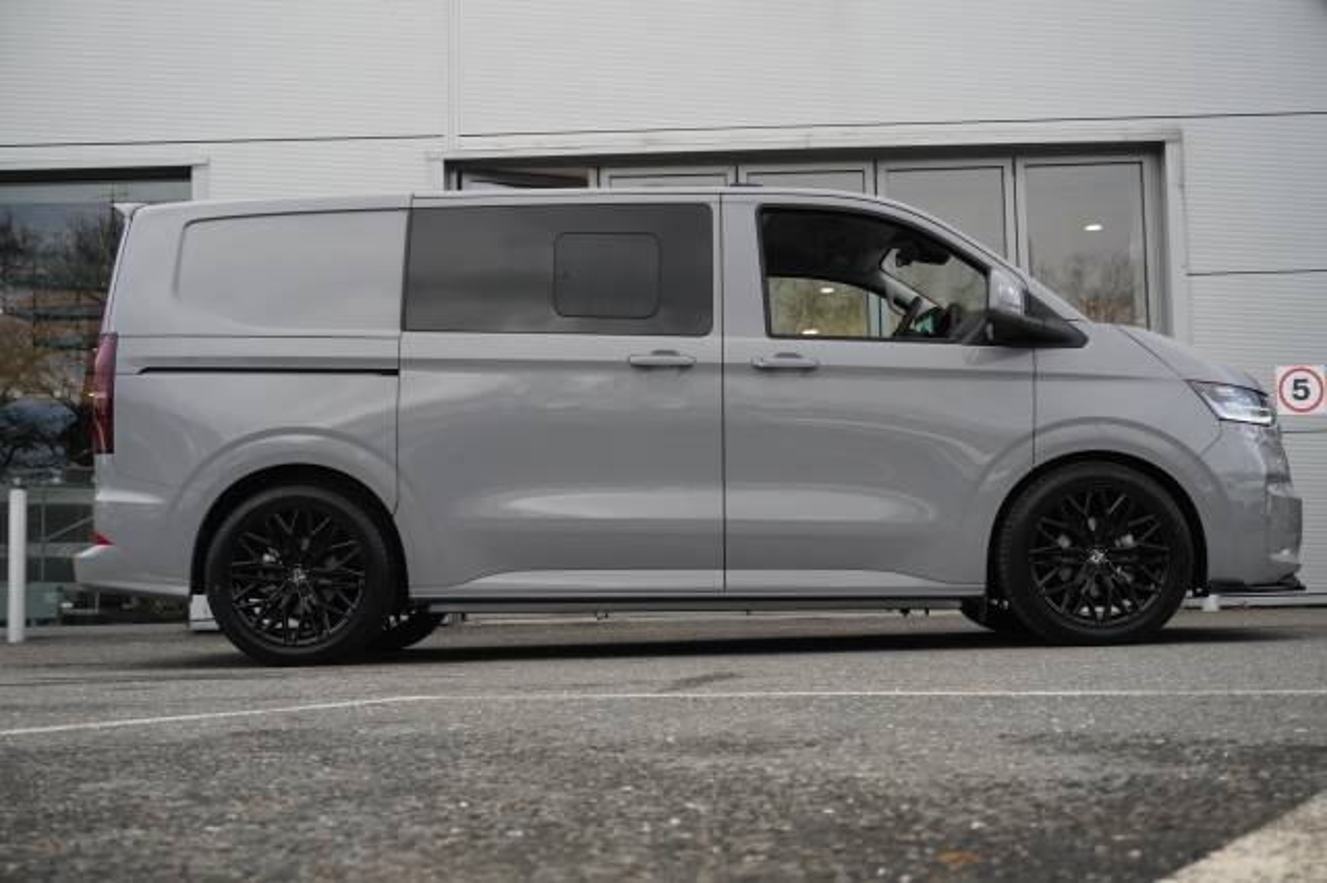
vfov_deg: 28.0
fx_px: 1768
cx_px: 664
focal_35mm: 48
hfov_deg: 41.1
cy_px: 442
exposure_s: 1/200
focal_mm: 32
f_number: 4.5
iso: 800
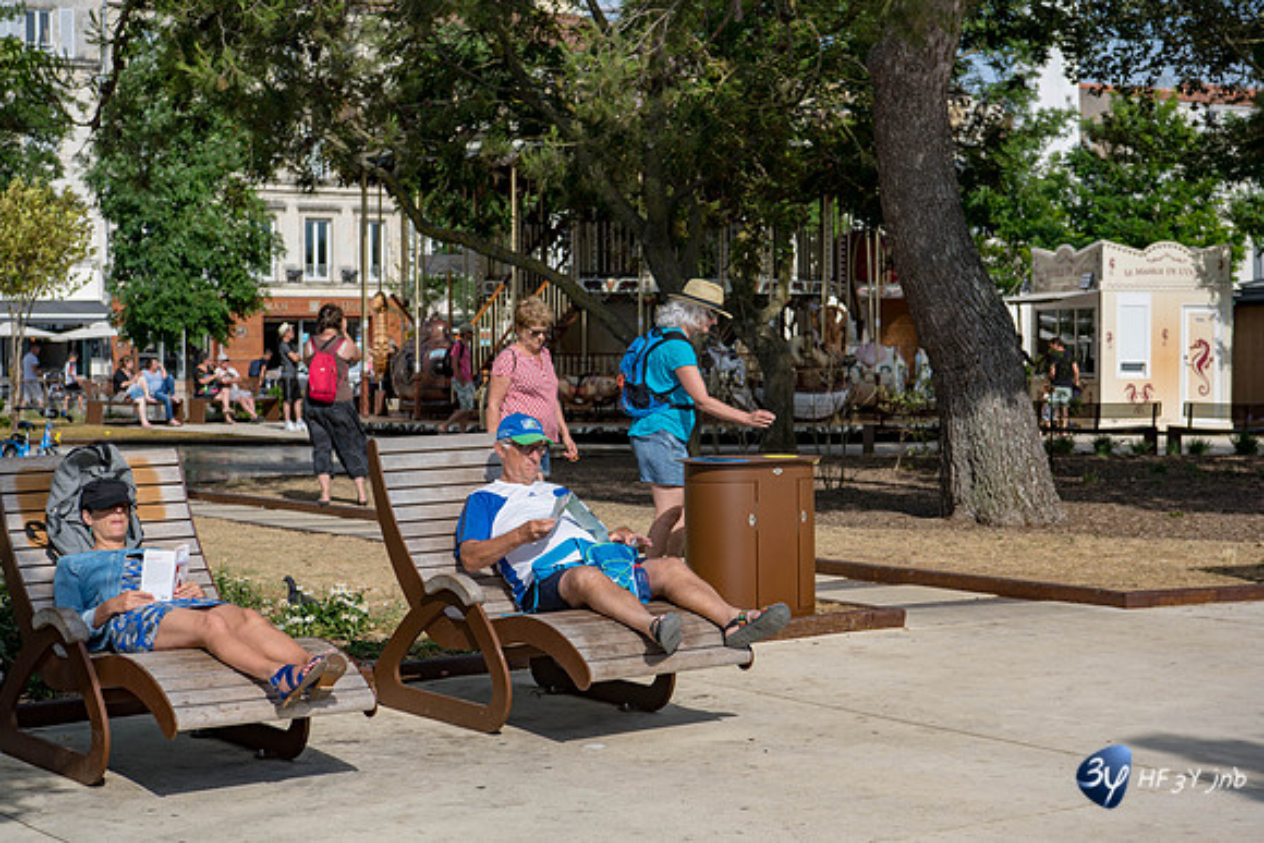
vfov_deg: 19.5
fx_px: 2458
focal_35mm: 70
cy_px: 422
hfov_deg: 28.8
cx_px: 632
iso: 64
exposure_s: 1/640
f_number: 6.3
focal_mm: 70
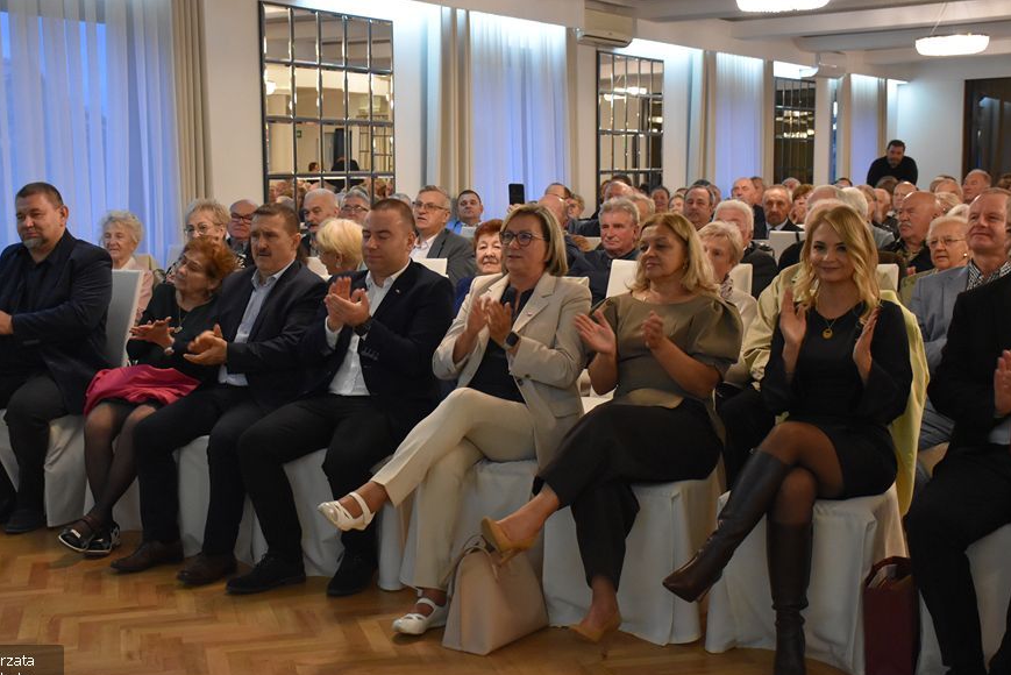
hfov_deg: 37.5
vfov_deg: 25.5
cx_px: 446
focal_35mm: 53
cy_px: 322
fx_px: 1489
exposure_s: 1/60
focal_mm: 30
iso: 2800
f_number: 4
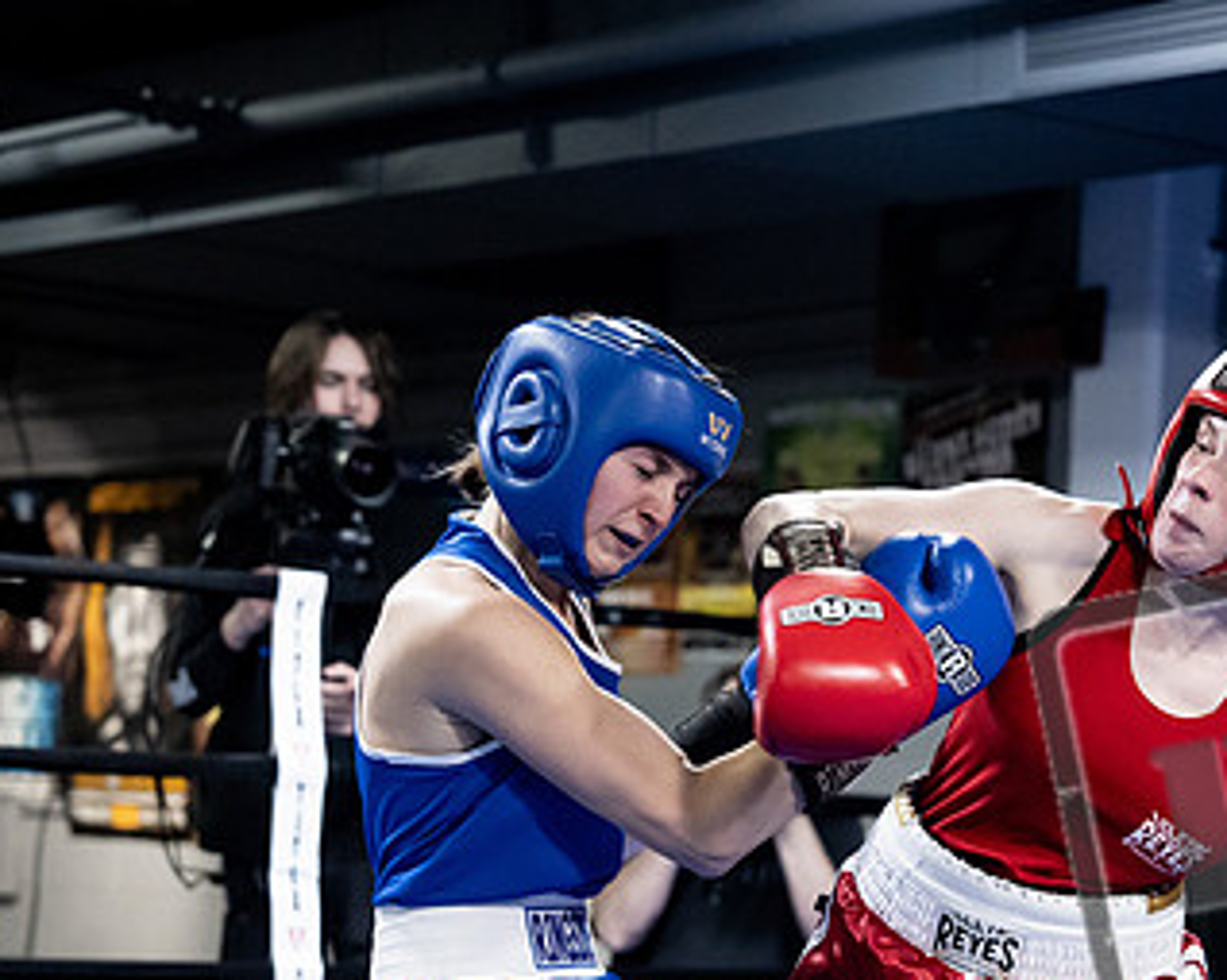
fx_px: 4355
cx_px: 1038
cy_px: 673
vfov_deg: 12.8
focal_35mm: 120
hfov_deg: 15.9
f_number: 2.8
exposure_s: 1/1000
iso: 8000
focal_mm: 70
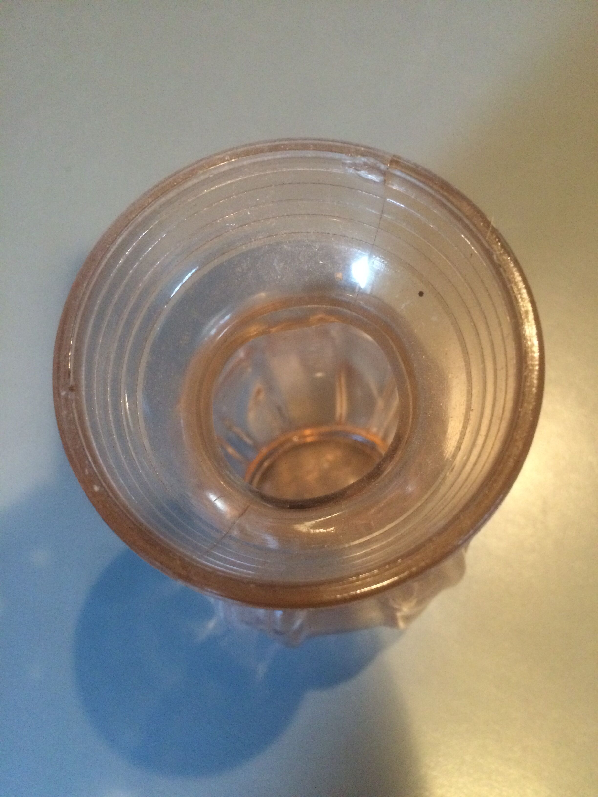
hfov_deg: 48.2
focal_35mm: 29
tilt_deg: -71.9
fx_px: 668
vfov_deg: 61.7
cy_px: 398
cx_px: 299
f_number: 2.2
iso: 320
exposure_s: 1/17
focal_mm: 4.15
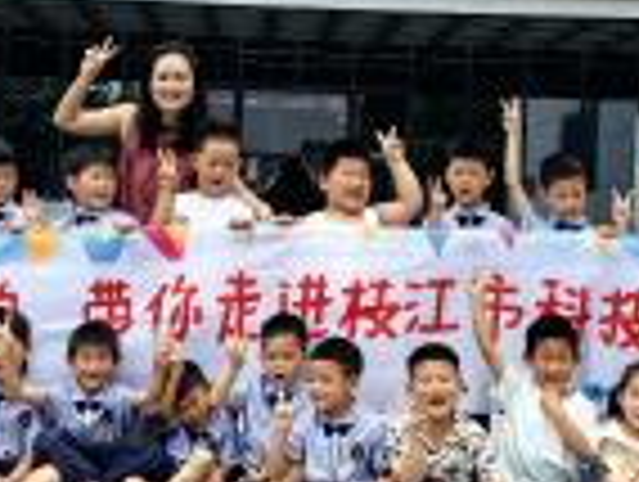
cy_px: 176
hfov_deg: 25.6
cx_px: 328
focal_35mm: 76
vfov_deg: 19.4
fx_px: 1405
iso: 50
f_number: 4
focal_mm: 6.98
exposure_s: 1/277
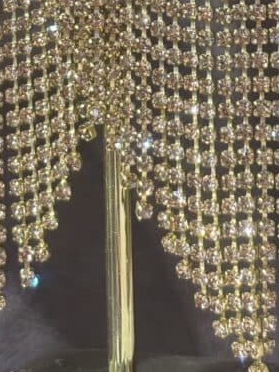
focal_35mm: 143
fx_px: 1537
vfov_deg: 13.4
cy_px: -89
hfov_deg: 10.4
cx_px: 155
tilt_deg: -0.6
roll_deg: +1.1
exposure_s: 1/50
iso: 40
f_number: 1.6
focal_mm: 5.96
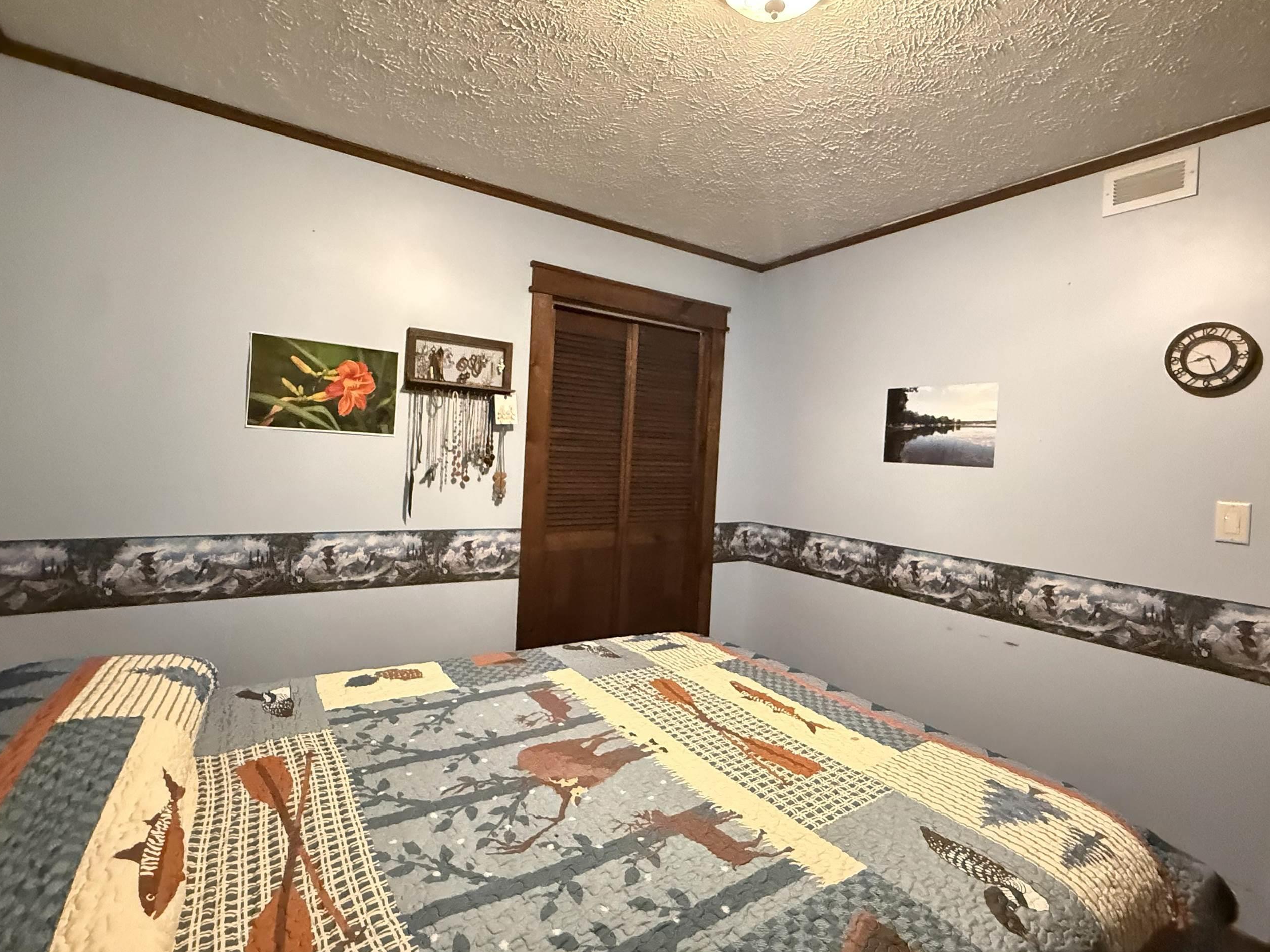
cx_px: 652
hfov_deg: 91.0
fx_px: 624
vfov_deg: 74.7
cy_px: 461
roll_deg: -2.8
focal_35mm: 17
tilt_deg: -0.2
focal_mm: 2.22
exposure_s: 1/40
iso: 1250
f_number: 2.2
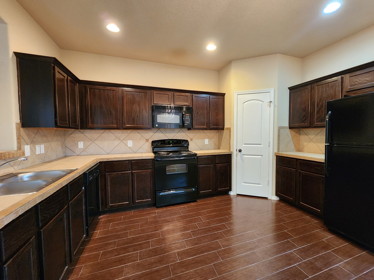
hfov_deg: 101.9
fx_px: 151
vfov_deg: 85.7
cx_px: 200
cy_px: 145
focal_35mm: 14
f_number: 2.2
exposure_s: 1/30
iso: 500
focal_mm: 2.2
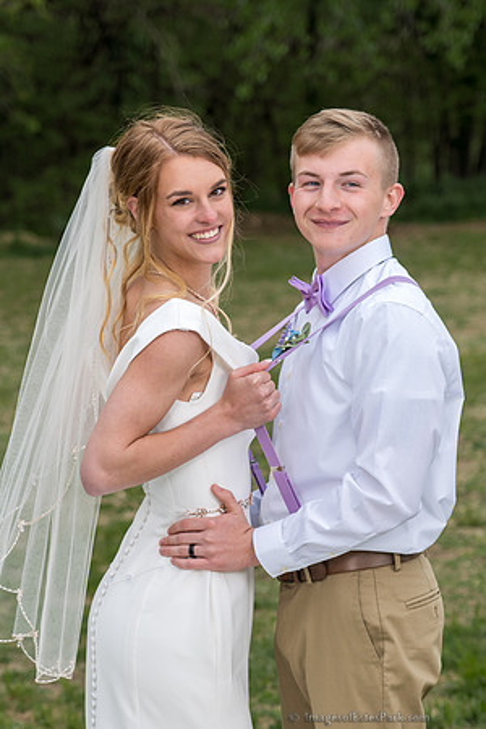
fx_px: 1417
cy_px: 364
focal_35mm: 70
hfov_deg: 19.5
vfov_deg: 28.8
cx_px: 243
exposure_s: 1/500
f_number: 3.5
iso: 100
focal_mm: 70
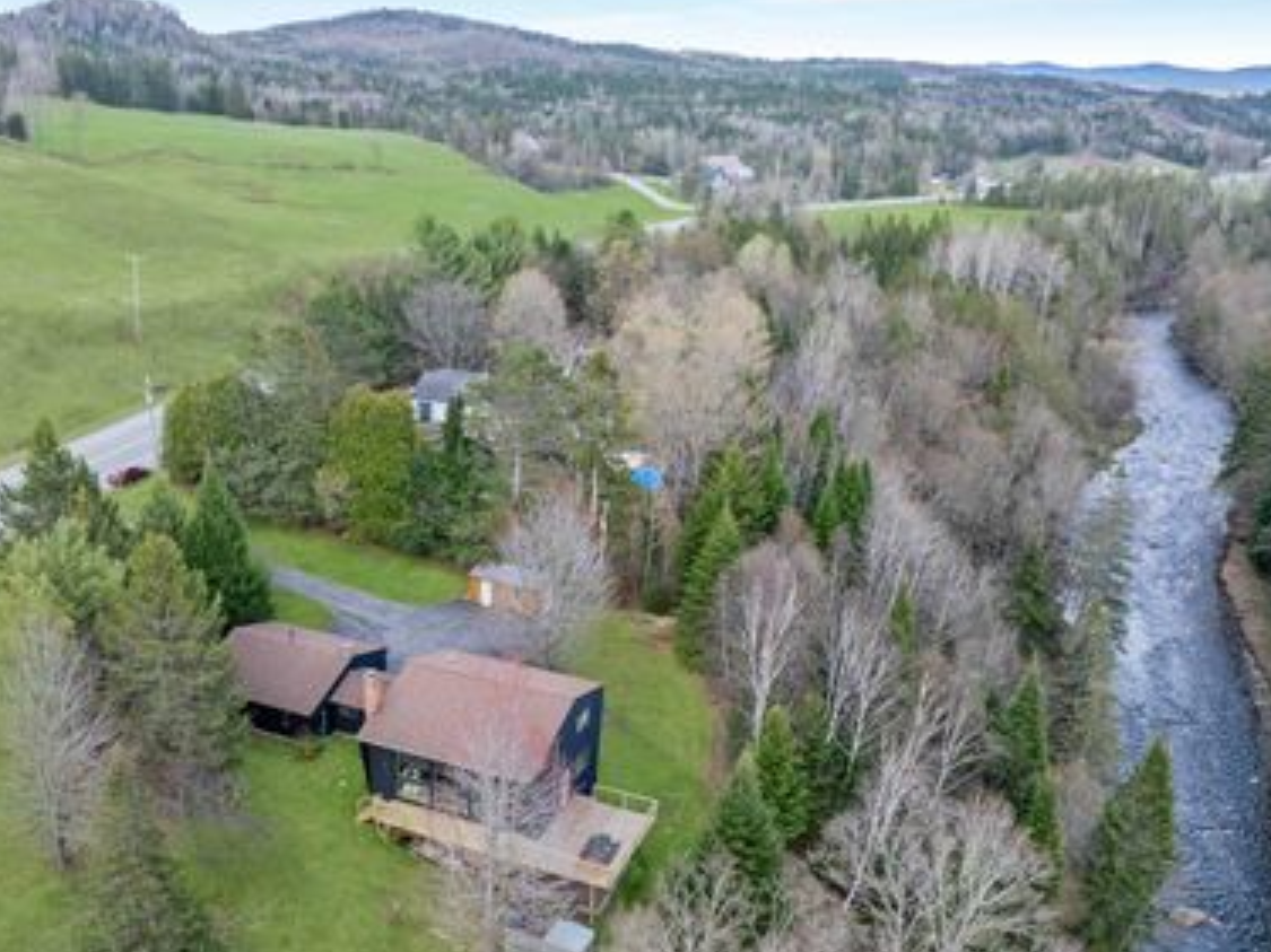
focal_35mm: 32
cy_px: 583
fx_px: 1175
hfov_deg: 56.4
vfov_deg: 43.9
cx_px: 502
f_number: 2.8
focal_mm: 12.29
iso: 400
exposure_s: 1/1000
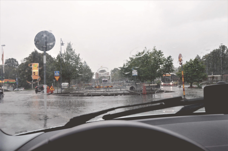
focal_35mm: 33
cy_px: 76
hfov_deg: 57.3
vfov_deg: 39.9
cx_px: 114
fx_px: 209
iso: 400
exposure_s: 1/80
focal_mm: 22
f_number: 8
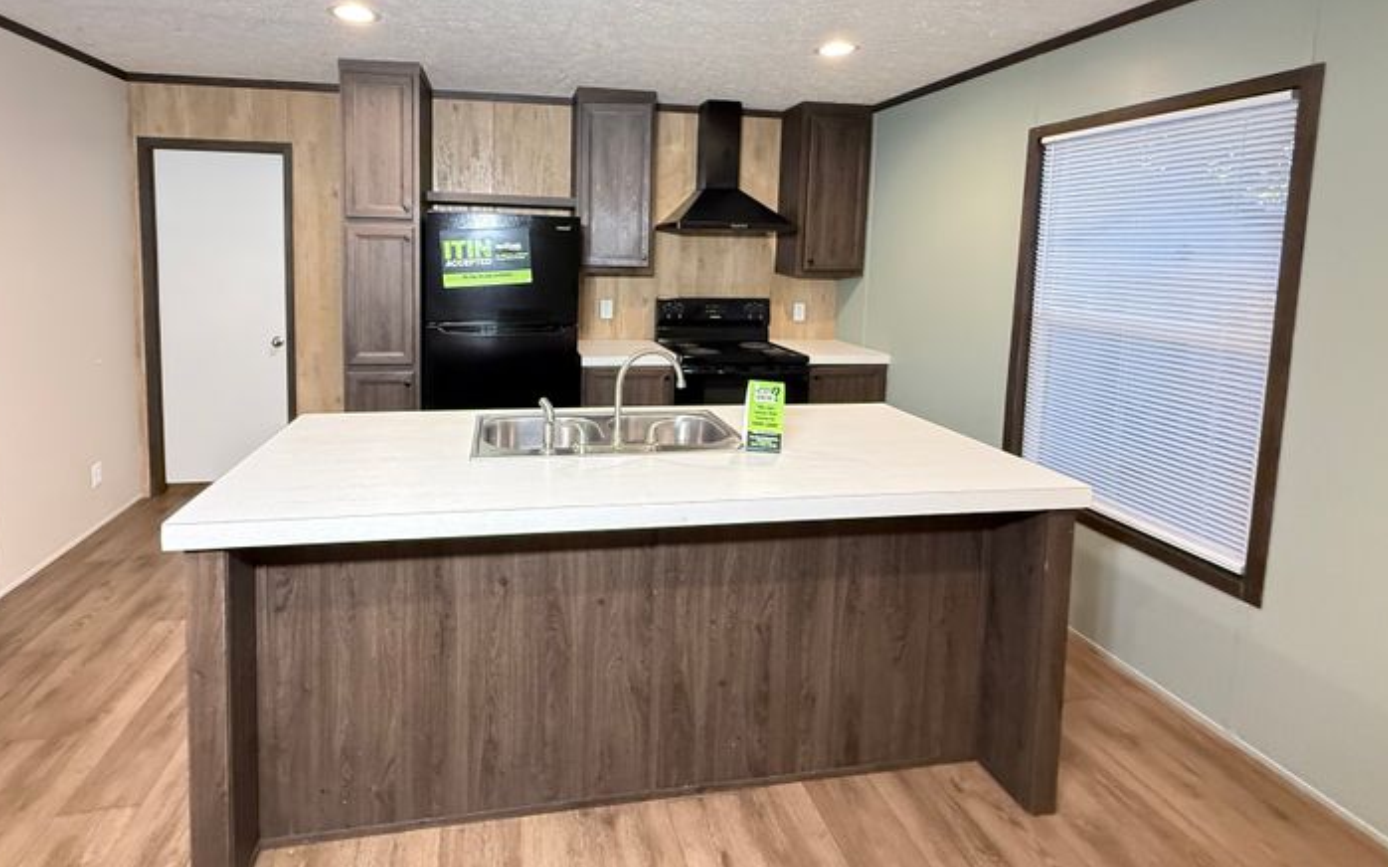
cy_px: 302
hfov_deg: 93.9
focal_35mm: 17
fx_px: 643
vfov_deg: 66.5
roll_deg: -0.1
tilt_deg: -1.6
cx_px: 610
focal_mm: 2.22
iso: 640
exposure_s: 1/60
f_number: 2.2
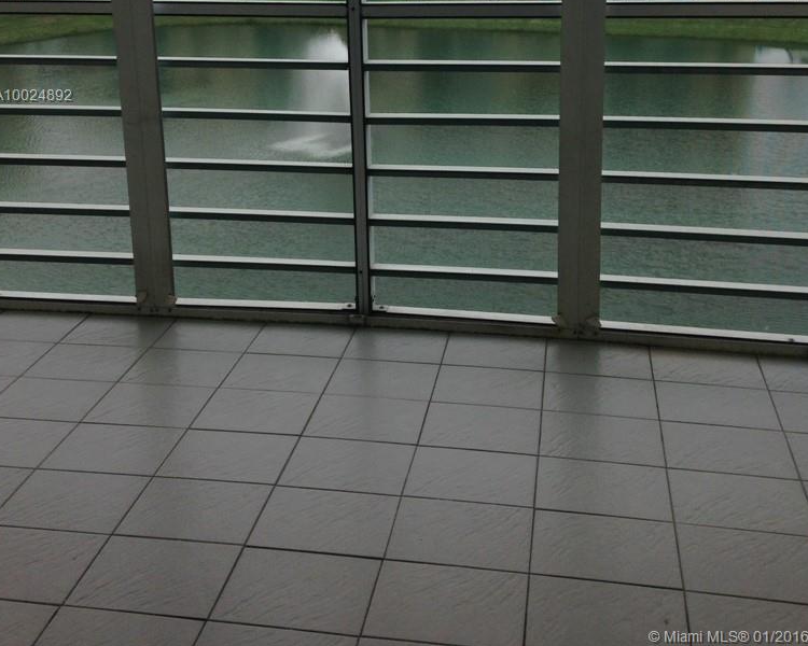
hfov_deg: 42.0
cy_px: 97
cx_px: 405
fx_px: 1052
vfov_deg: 32.8
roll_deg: +0.2
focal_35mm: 44
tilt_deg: -11.0
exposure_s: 1/968
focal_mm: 4.12
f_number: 2.4
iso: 50
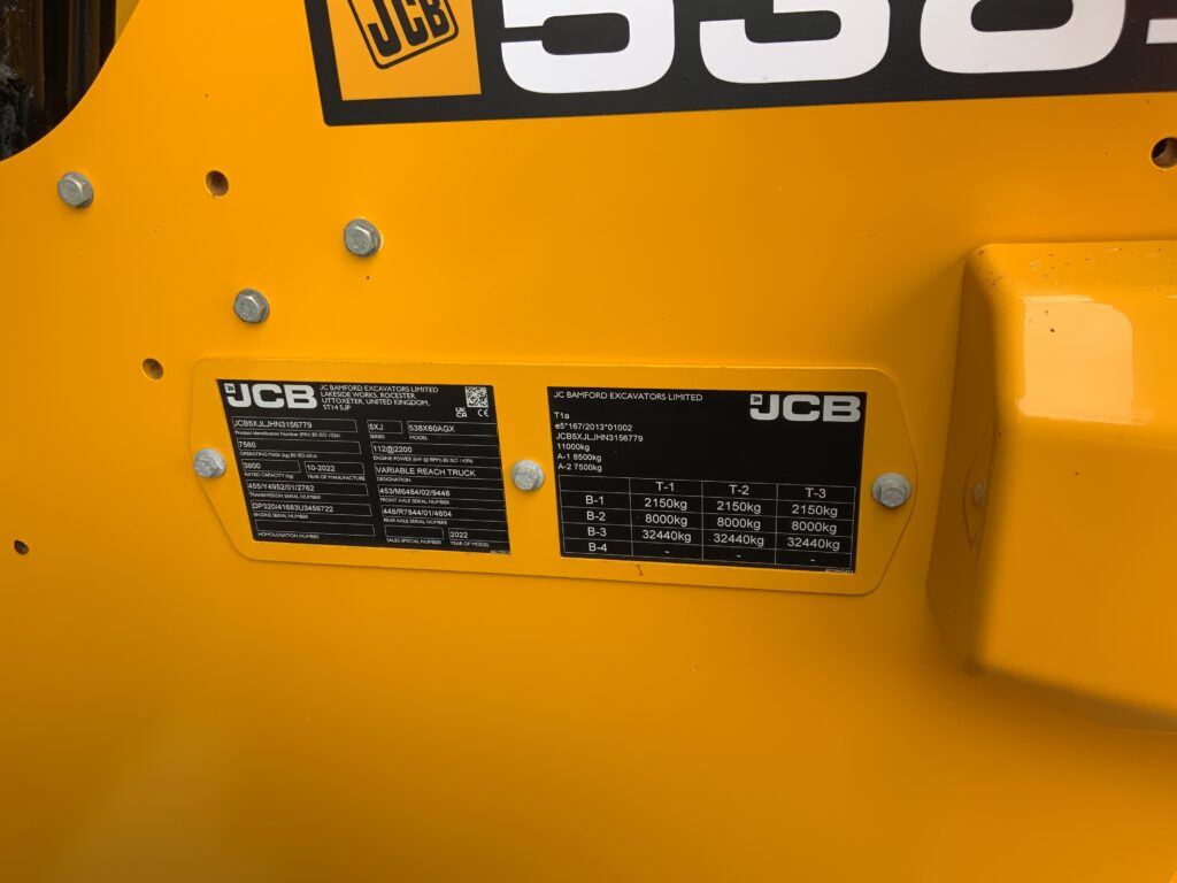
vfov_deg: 48.2
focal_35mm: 29
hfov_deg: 61.7
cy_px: 442
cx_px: 588
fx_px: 986
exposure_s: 1/254
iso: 16
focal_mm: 3
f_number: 1.8
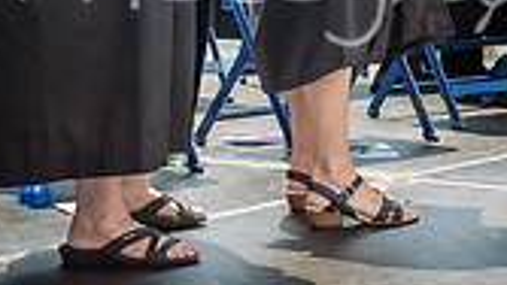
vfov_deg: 6.7
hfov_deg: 11.8
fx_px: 2380
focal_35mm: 177
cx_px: 693
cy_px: -244
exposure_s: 1/800
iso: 200
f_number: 7.1
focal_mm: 27
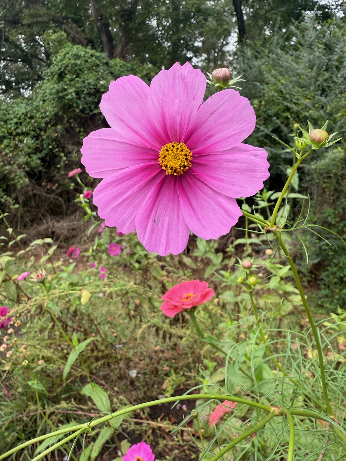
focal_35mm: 24
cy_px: 230
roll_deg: -0.6
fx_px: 320
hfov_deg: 56.8
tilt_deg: -8.6
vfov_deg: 71.6
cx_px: 173
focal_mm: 2.22
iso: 50
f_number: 2.2
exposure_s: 1/99
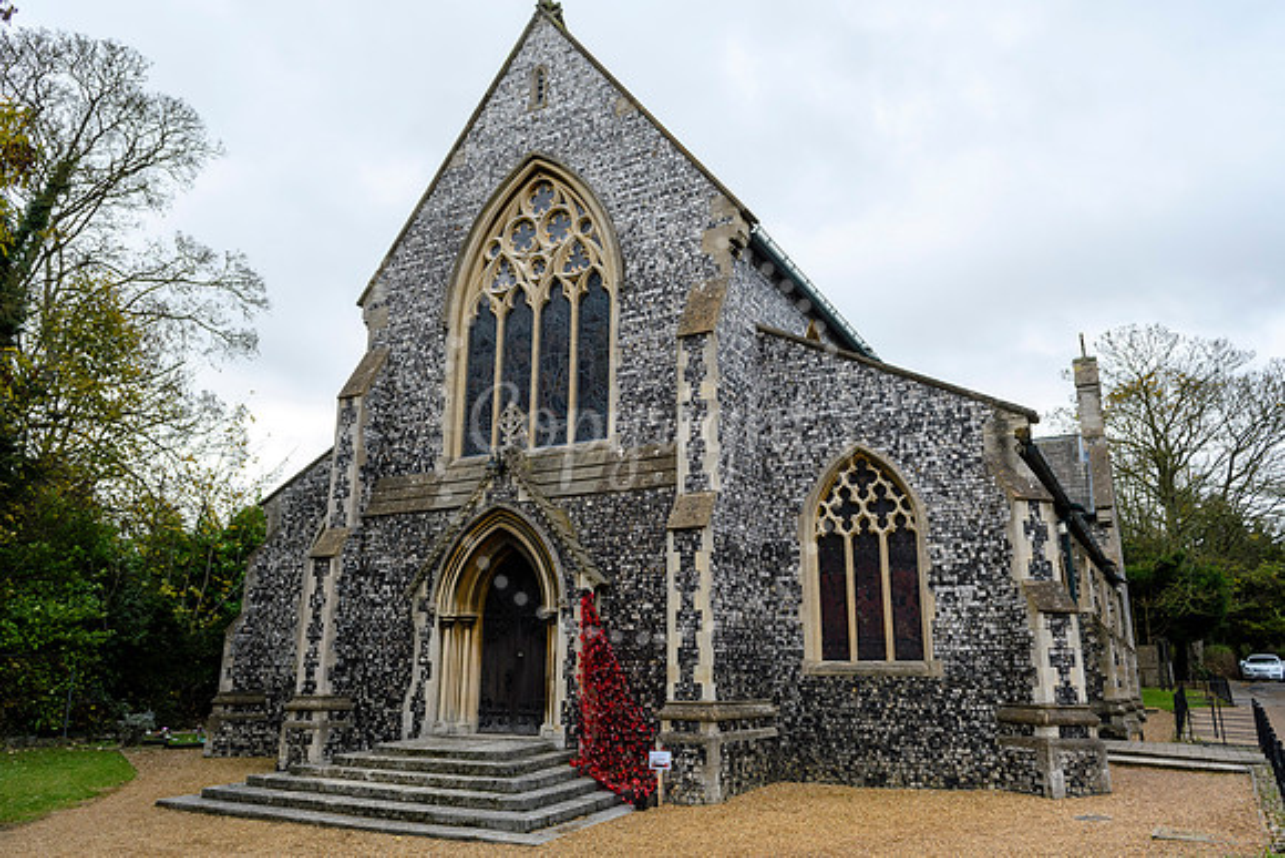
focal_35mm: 26
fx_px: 910
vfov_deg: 50.4
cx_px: 642
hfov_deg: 70.4
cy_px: 429
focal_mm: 17
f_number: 4
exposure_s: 1/500
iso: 400
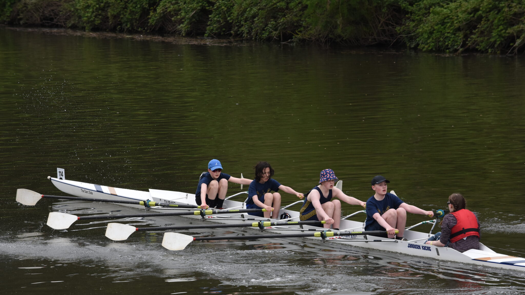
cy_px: 173
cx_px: 263
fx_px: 2958
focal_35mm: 213
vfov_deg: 5.7
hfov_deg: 10.1
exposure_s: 1/800
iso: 640
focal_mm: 135
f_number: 7.1
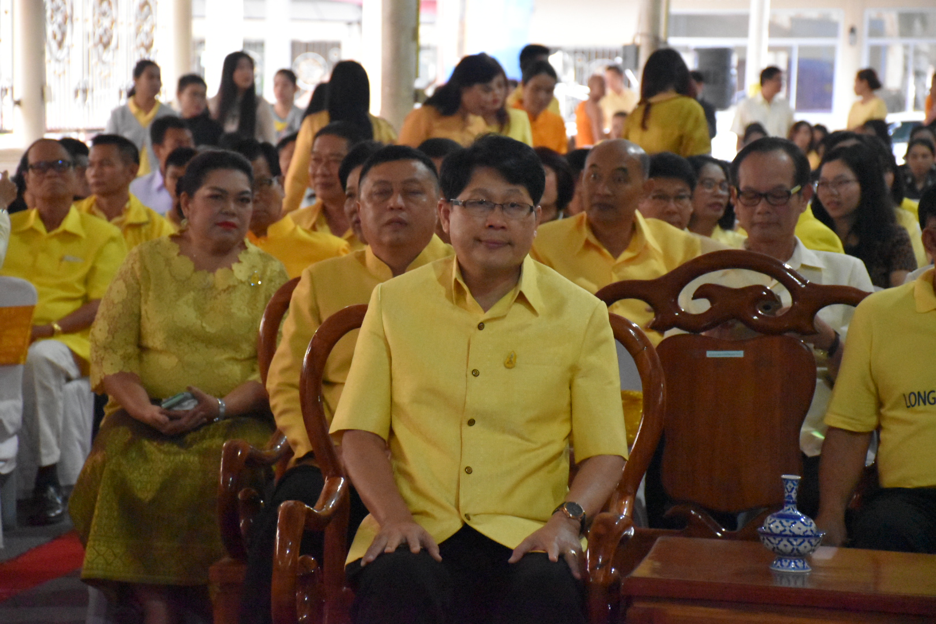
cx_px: 468
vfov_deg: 10.8
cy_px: 312
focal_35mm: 128
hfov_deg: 16.1
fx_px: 3315
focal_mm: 85
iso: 12800
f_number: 5.3
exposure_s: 1/125
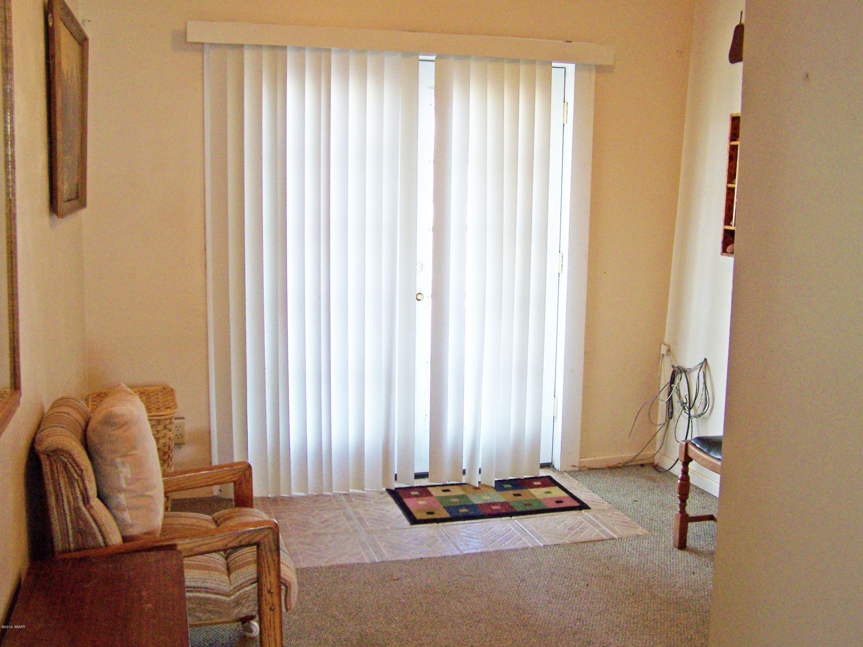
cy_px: 324
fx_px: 947
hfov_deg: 49.0
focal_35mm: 38
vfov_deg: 37.7
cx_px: 432
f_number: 2.8
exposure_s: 1/20
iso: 160
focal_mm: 6.3
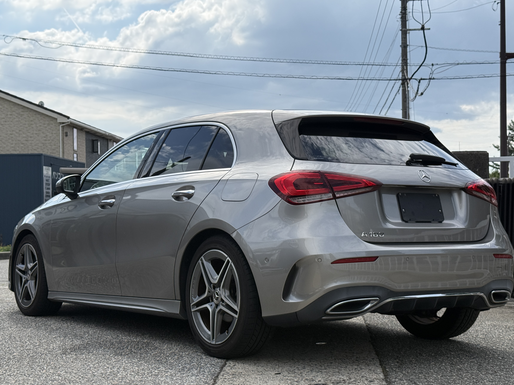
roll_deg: +0.6
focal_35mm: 56
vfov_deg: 26.1
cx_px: 265
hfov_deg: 34.3
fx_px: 832
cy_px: 201
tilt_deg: +1.1
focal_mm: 6.76
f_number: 1.78
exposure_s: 1/5587
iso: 64
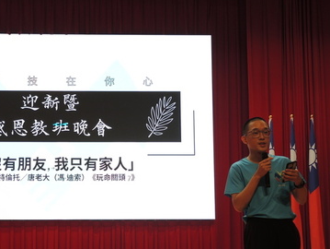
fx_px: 706
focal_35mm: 74
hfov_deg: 26.0
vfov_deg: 19.7
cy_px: 195
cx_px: 87
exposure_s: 1/50
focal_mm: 8.2
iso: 90
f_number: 2.2
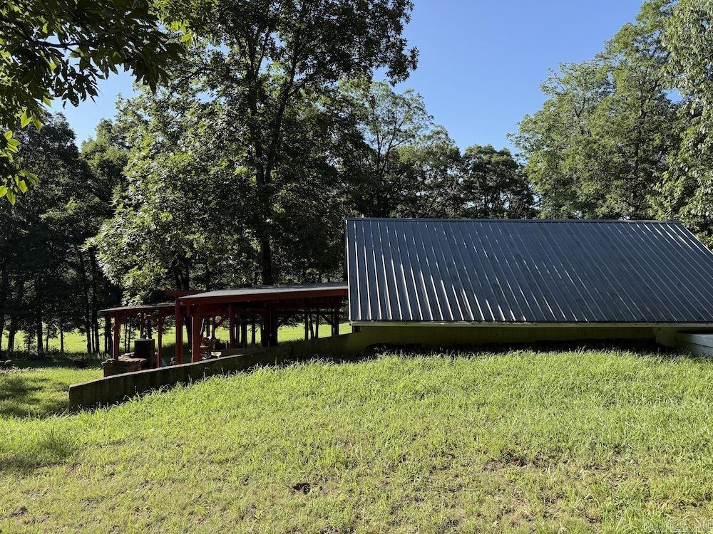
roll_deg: -0.7
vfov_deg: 56.8
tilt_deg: +1.0
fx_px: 494
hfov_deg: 71.6
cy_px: 267
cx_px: 356
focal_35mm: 24
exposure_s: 1/1410
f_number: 1.78
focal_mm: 6.76
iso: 80
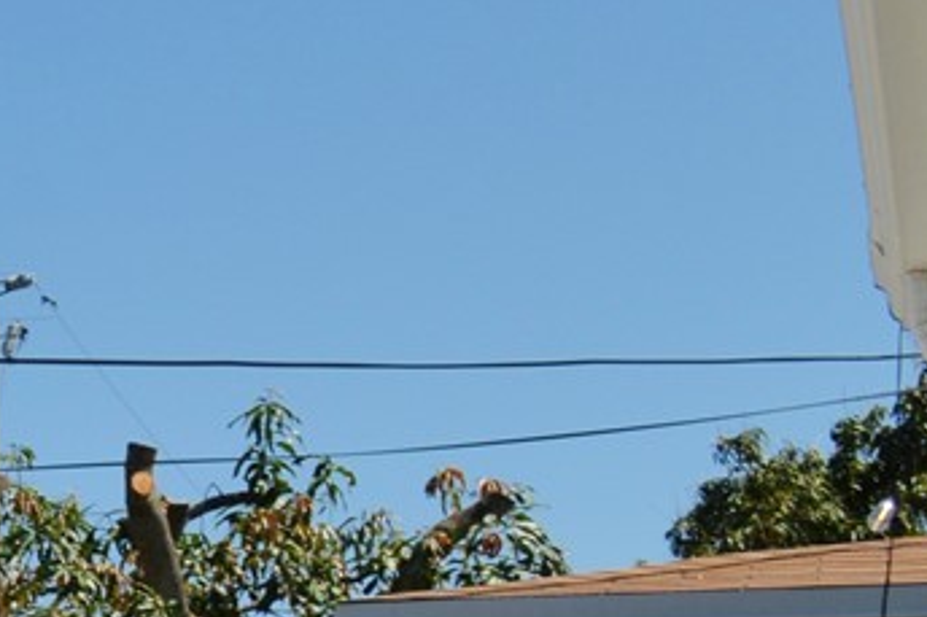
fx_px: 4195
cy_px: 1303
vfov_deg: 8.0
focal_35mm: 163
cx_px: -1101
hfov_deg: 11.1
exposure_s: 1/200
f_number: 11
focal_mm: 22
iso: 100
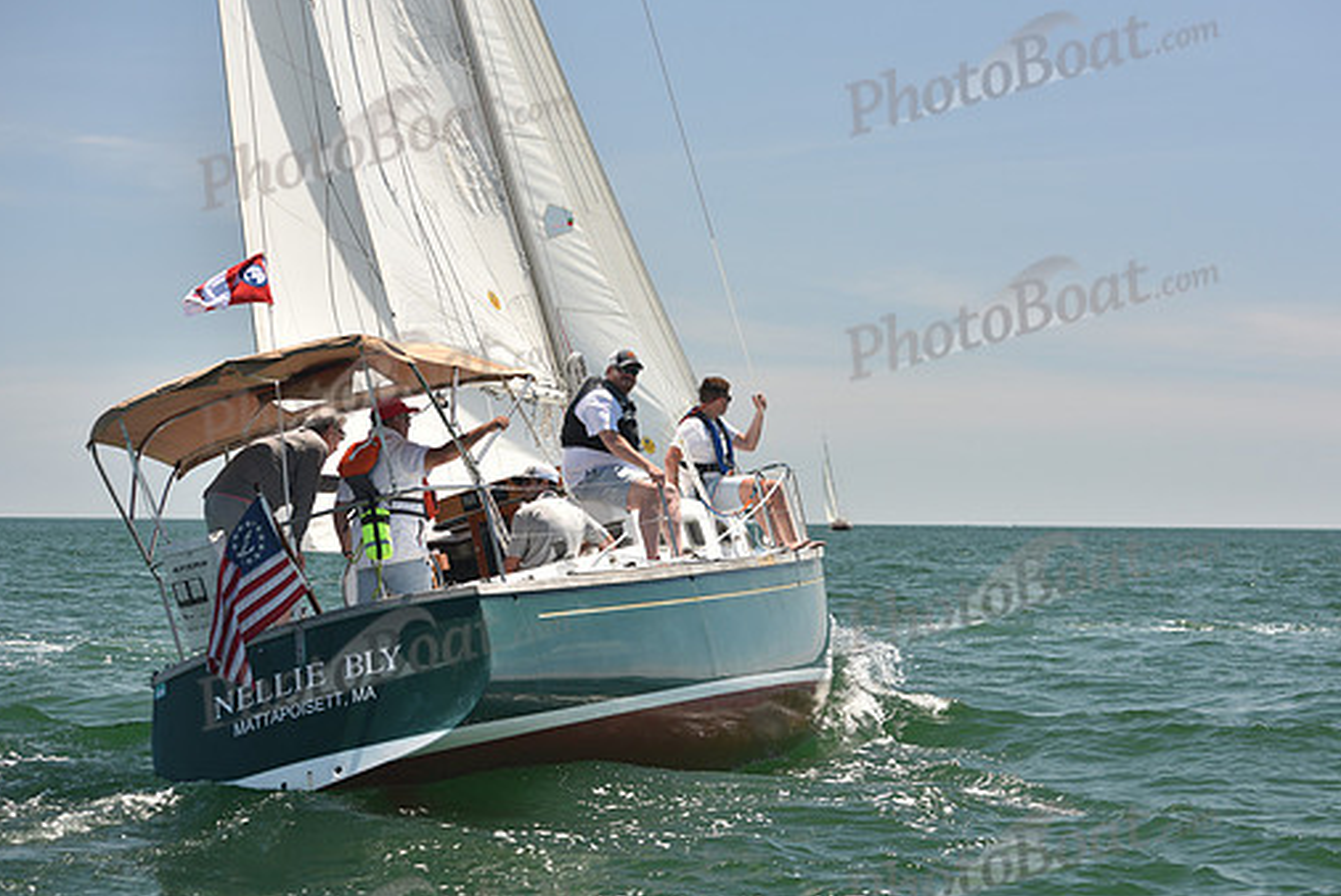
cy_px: 486
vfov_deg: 14.6
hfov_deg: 21.7
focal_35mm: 94
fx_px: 3503
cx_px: 710
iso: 250
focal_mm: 82
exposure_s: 1/800
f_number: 5
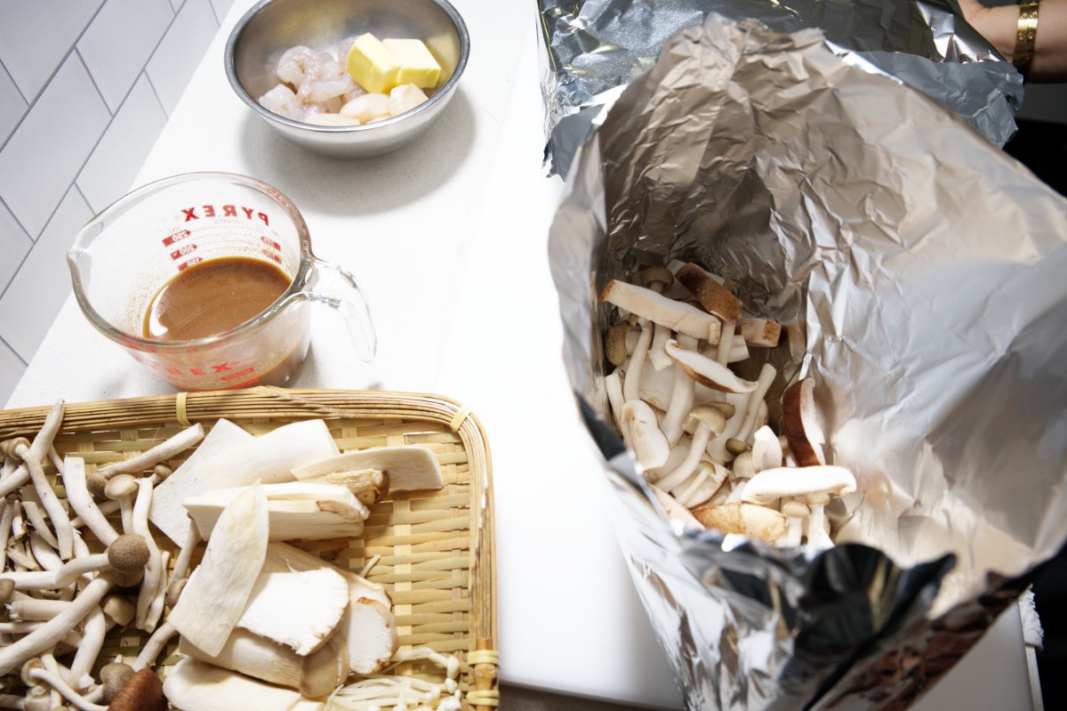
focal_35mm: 29
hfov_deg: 63.7
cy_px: 356
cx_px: 534
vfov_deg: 44.9
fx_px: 859
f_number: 8
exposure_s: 1/100
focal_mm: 29
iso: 100
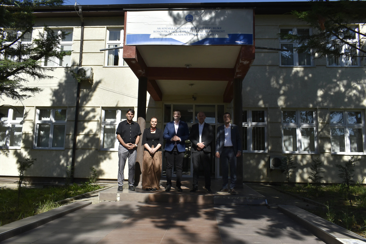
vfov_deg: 47.9
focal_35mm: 27
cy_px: 122
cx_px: 183
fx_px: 274
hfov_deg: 67.4
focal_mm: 18
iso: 100
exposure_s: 1/200
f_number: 11
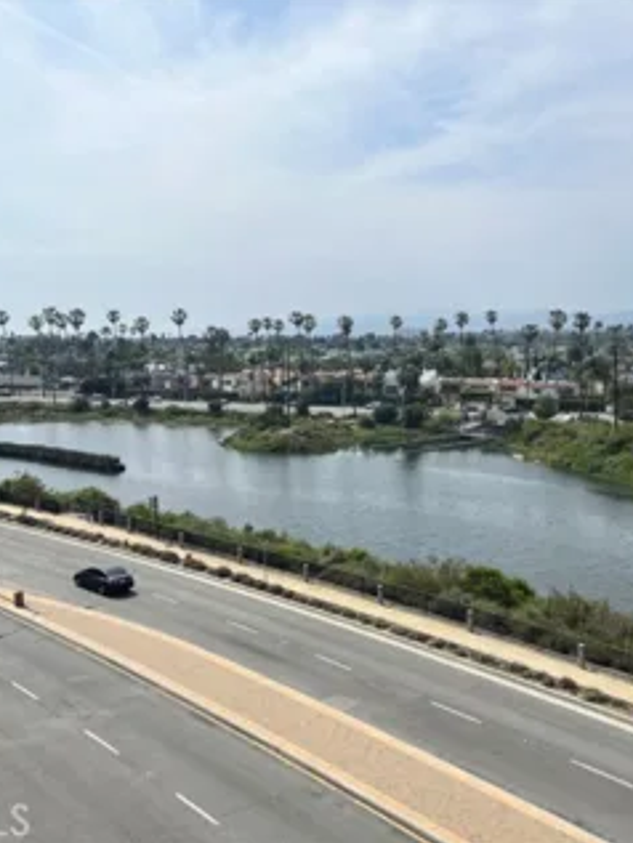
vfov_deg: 52.6
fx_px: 853
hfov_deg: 40.6
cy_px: 420
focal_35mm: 35
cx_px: 368
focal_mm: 5.7
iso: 50
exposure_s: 1/8696
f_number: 1.5
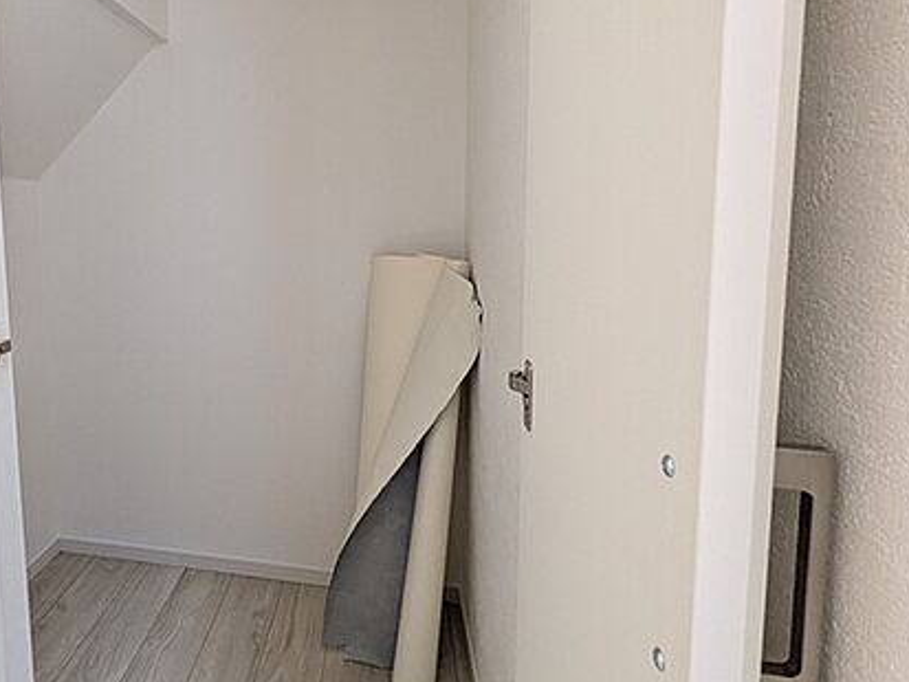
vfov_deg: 62.8
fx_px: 552
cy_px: 265
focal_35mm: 21
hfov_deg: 75.1
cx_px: 266
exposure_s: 1/60
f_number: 2.2
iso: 522
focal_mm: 1.83
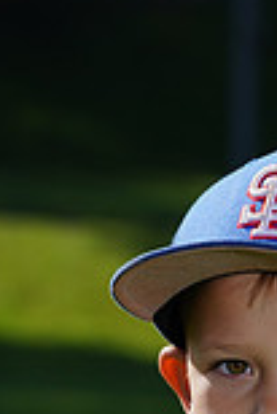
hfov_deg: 2.0
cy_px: 503
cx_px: 249
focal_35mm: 690
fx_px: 7945
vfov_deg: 3.0
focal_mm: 183
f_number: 10
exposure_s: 1/250
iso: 100
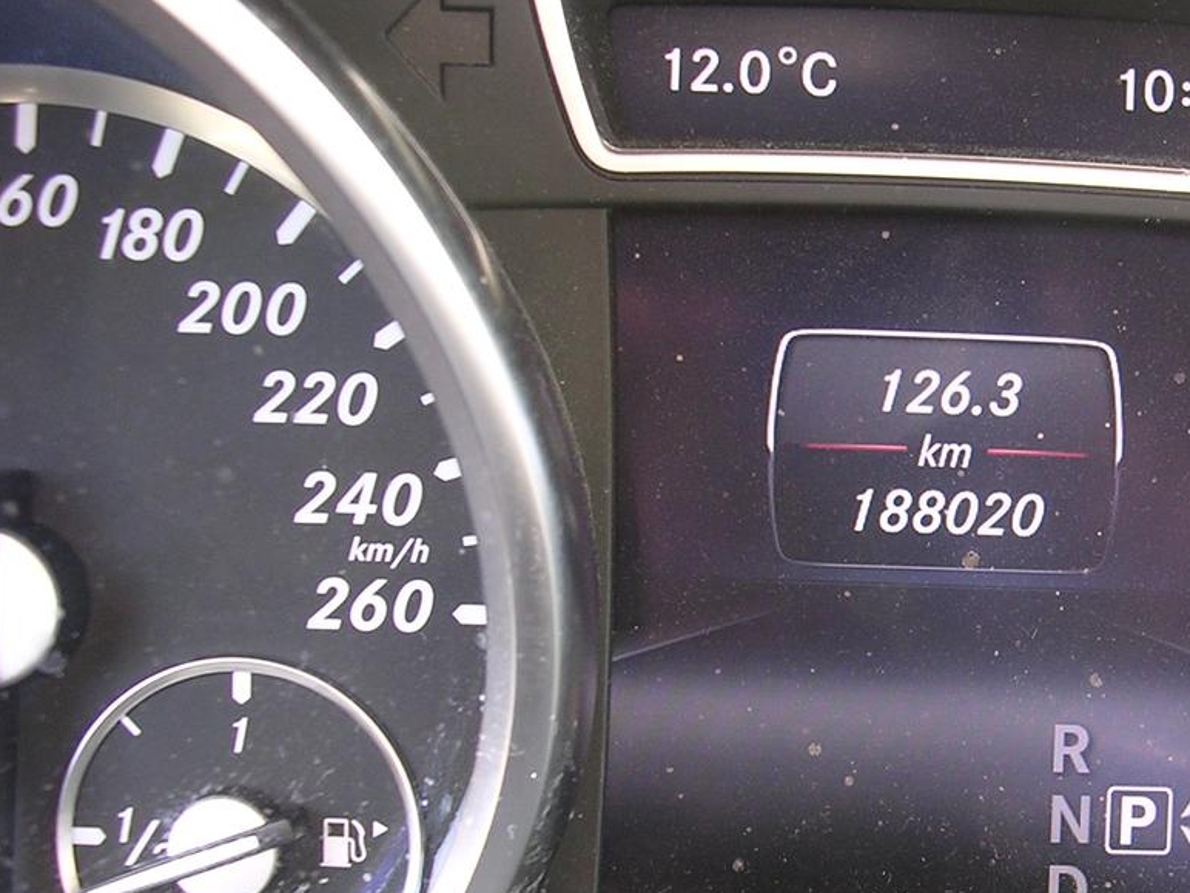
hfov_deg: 30.1
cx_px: 933
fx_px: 2166
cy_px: 540
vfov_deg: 23.2
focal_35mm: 63
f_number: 2.8
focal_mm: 5.8
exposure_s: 1/15.5
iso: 100
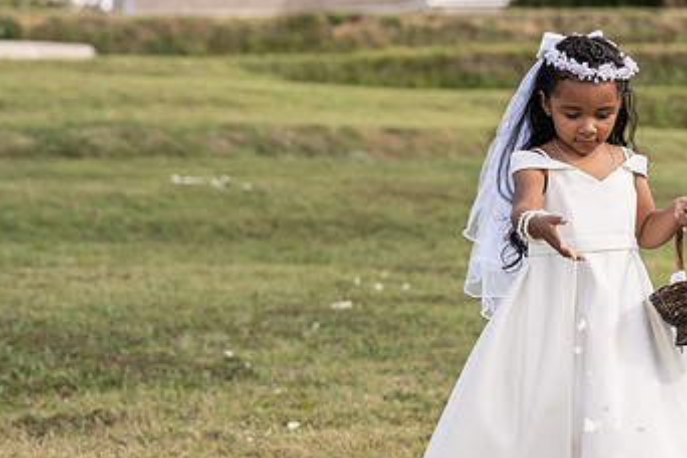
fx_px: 3225
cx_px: 556
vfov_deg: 8.1
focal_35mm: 169
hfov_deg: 12.1
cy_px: 221
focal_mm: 92
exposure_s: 1/250
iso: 100
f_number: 4
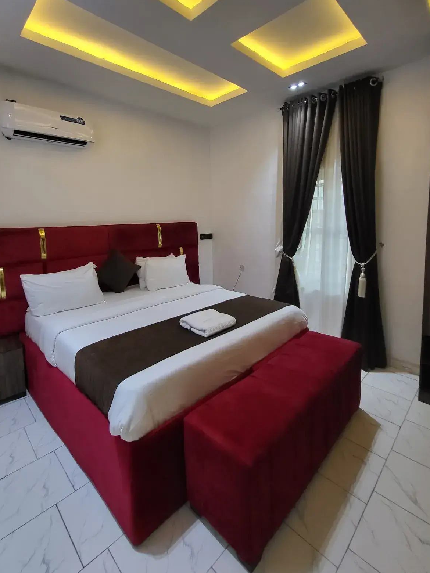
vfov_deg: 94.0
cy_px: 252
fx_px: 265
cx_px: 204
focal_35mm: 16
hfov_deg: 78.0
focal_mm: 1.74
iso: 320
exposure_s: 1/50
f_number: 2.2
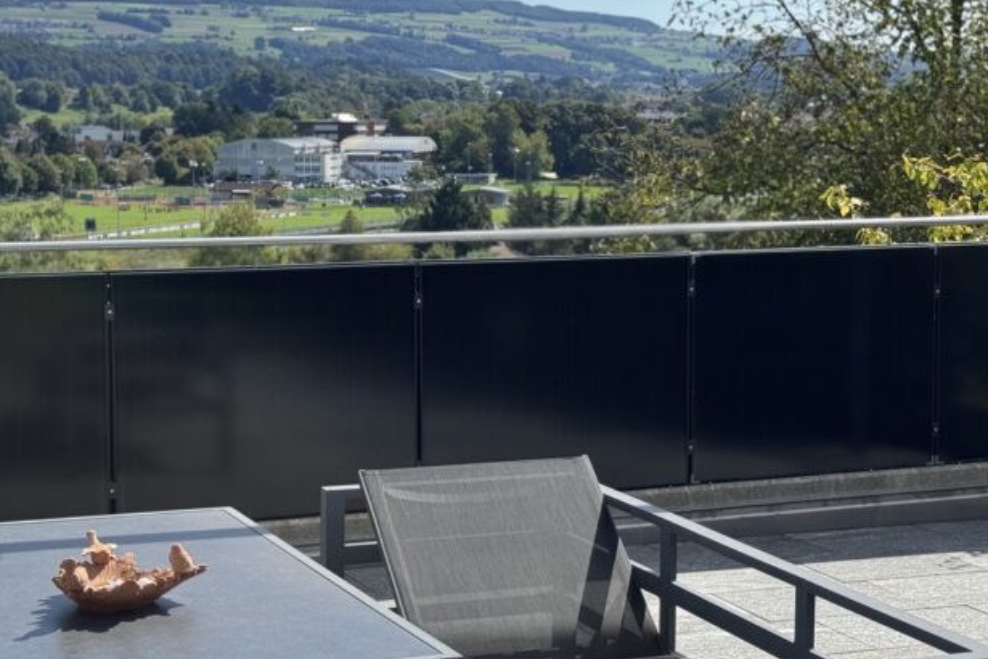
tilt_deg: -5.2
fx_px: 2003
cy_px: 290
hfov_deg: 27.7
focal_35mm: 73
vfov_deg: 18.7
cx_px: 516
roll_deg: +0.3
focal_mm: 6.76
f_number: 1.78
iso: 64
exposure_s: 1/3610
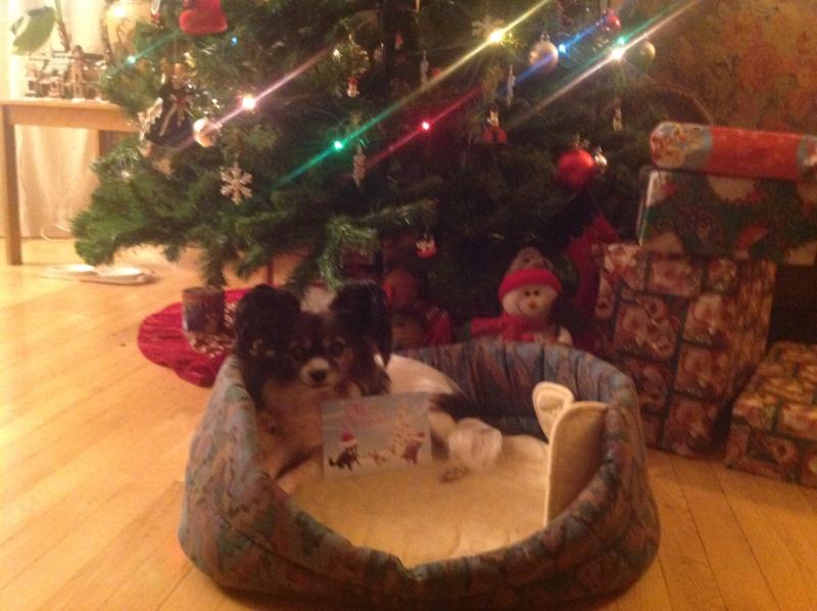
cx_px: 408
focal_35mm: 35
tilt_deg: -11.4
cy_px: 306
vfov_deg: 40.6
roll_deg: -3.6
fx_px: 825
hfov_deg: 52.7
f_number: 2.4
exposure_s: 1/15
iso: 800
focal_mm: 4.28
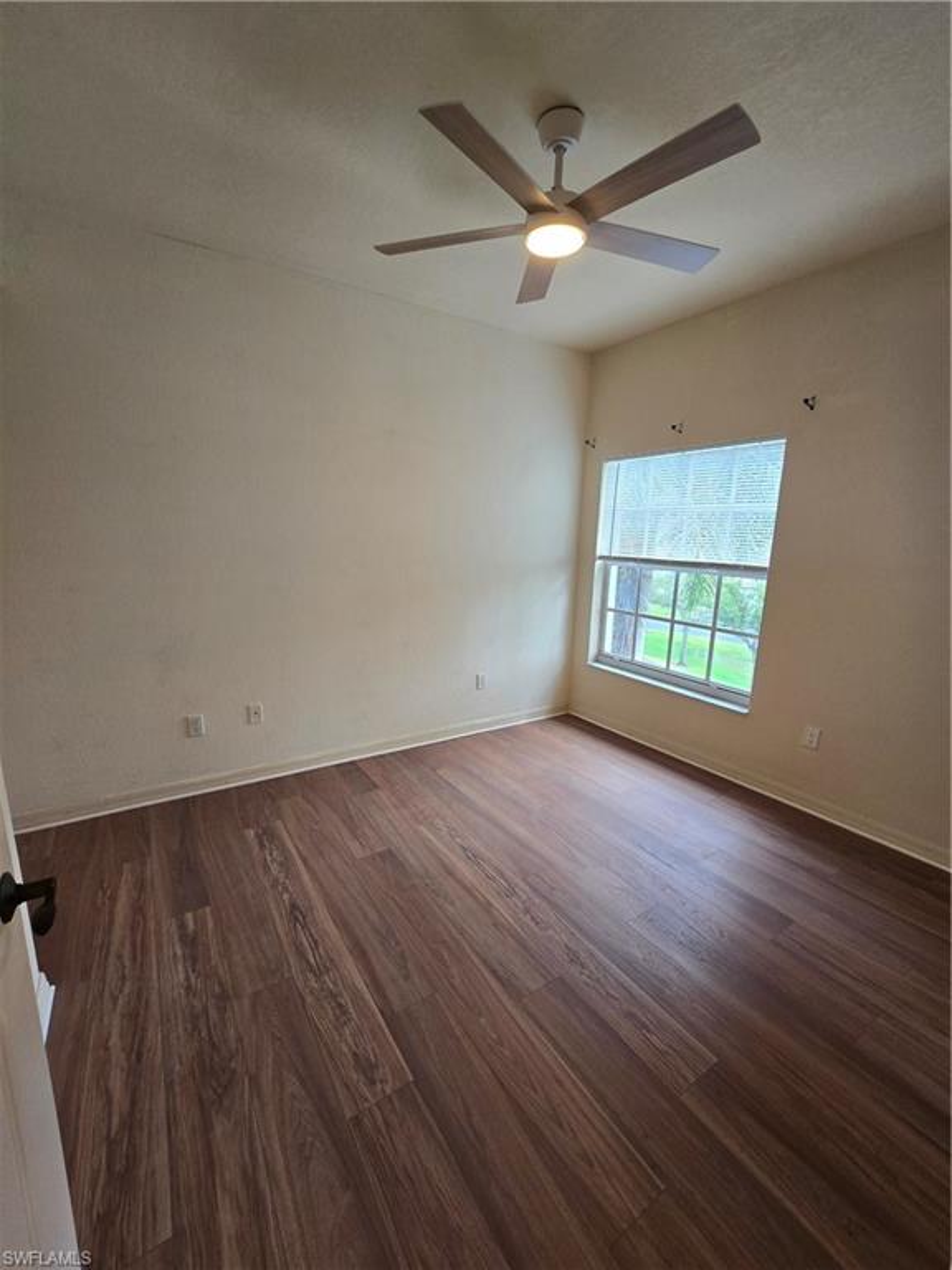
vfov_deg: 106.2
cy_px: 635
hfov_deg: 89.9
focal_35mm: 13
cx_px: 476
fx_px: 477
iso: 100
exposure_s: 1/60
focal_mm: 2.2
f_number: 2.2
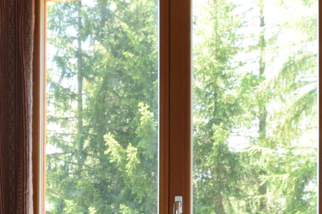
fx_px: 1073
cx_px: 34
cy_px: 249
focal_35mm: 120
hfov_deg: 16.8
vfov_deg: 11.2
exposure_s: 1/125
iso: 800
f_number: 5.6
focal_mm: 18
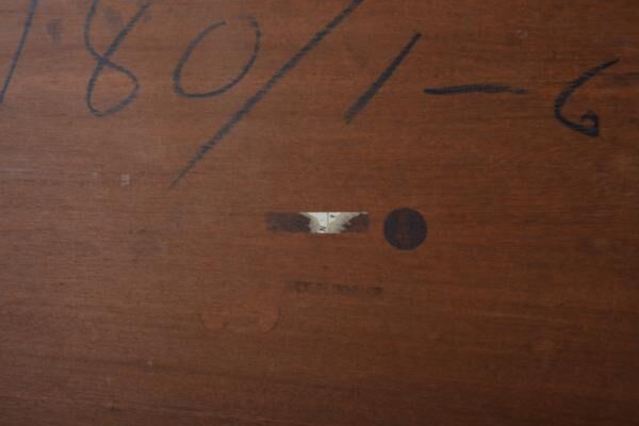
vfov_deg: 34.2
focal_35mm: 39
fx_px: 692
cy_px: 213
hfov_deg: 49.6
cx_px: 320
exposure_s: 1/160
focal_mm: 26
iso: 320
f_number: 8
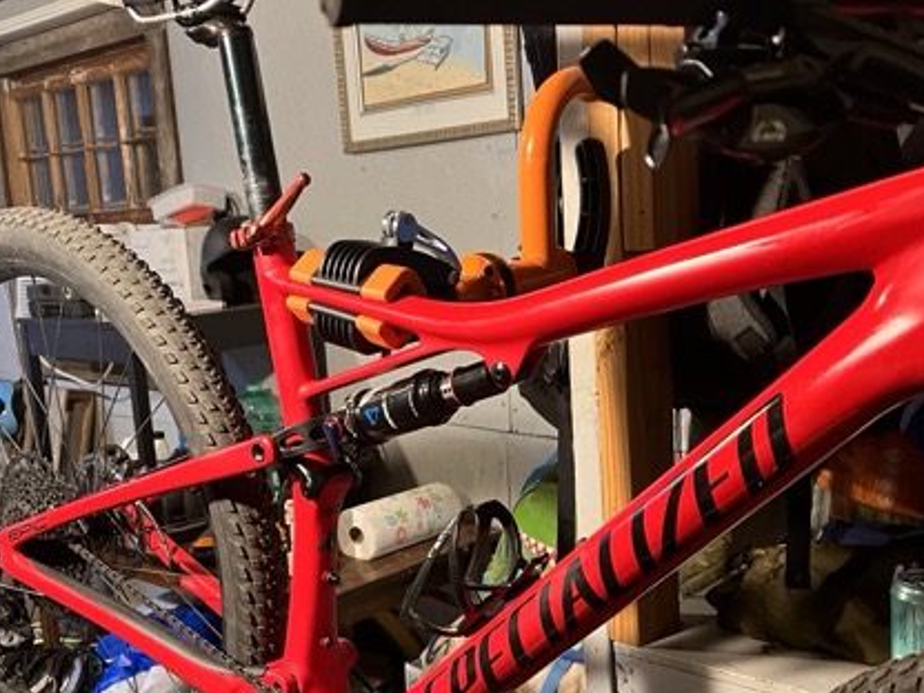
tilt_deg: -12.4
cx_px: 435
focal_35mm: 40
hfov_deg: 46.8
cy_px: 391
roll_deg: +4.5
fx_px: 1068
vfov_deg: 35.9
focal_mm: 5.1
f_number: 1.6
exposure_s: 1/40
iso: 500
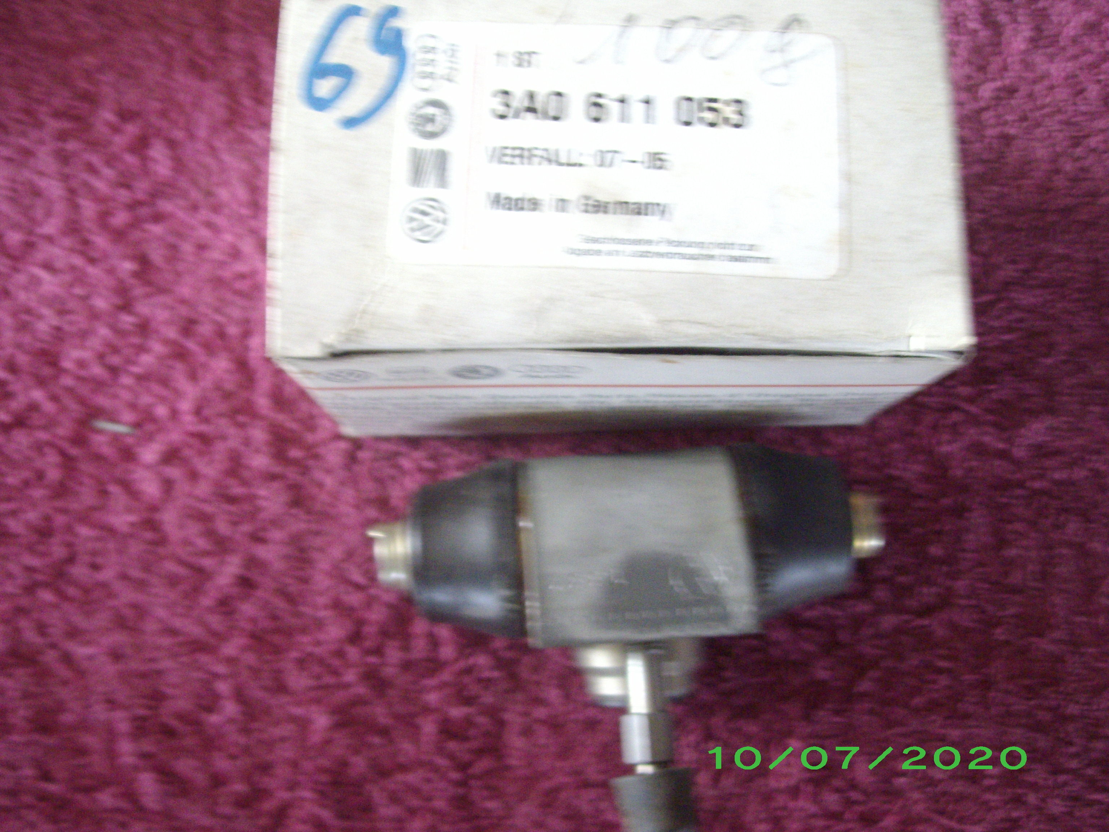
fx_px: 1153
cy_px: 416
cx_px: 554
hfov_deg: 51.4
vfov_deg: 39.7
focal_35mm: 36
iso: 320
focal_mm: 6
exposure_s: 1/20
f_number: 2.7
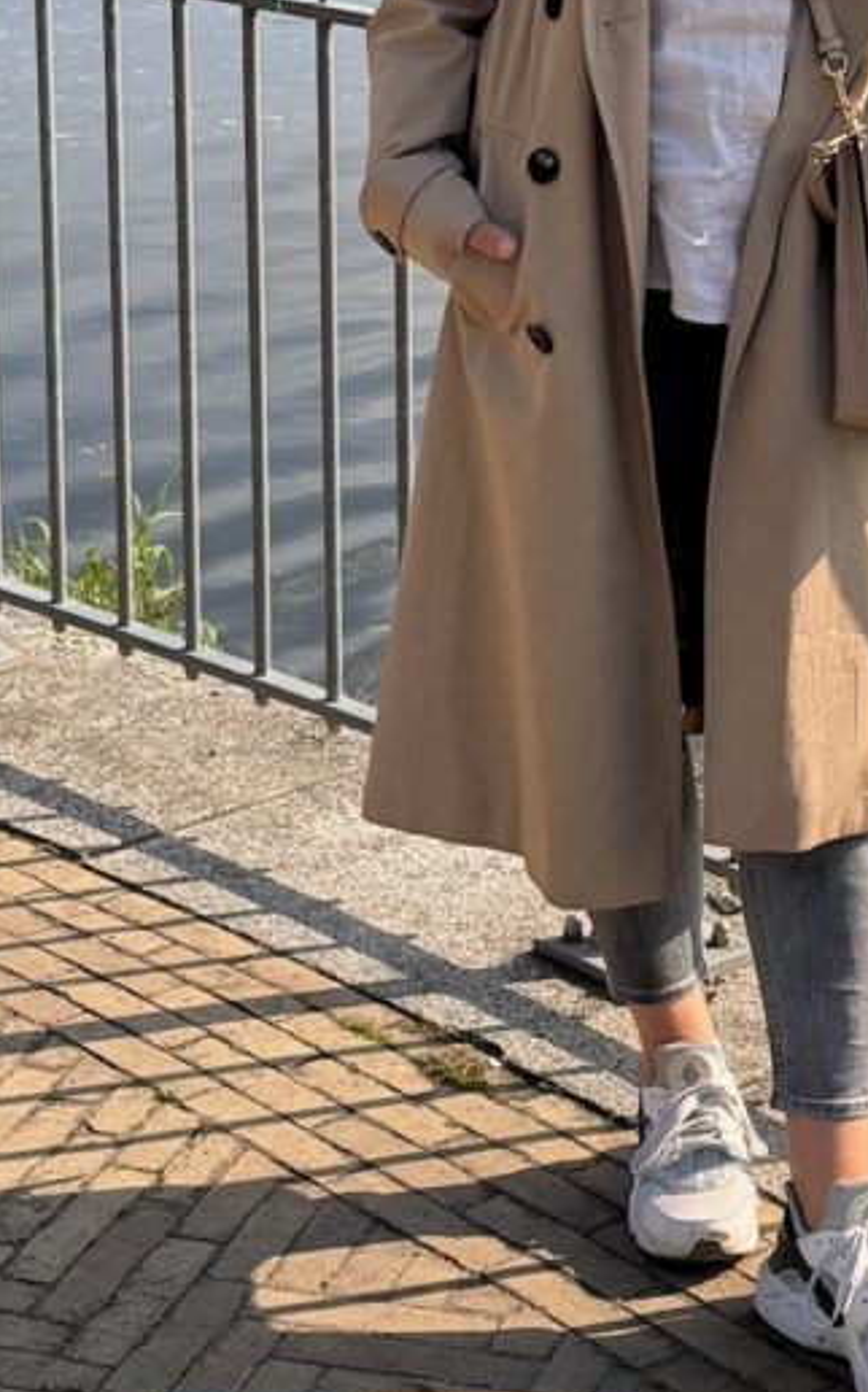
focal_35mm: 101
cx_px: 639
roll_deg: +0.9
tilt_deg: -11.7
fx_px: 3827
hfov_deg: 12.9
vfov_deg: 20.3
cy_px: 245
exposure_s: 1/3817
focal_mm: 6.76
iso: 64
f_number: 1.78
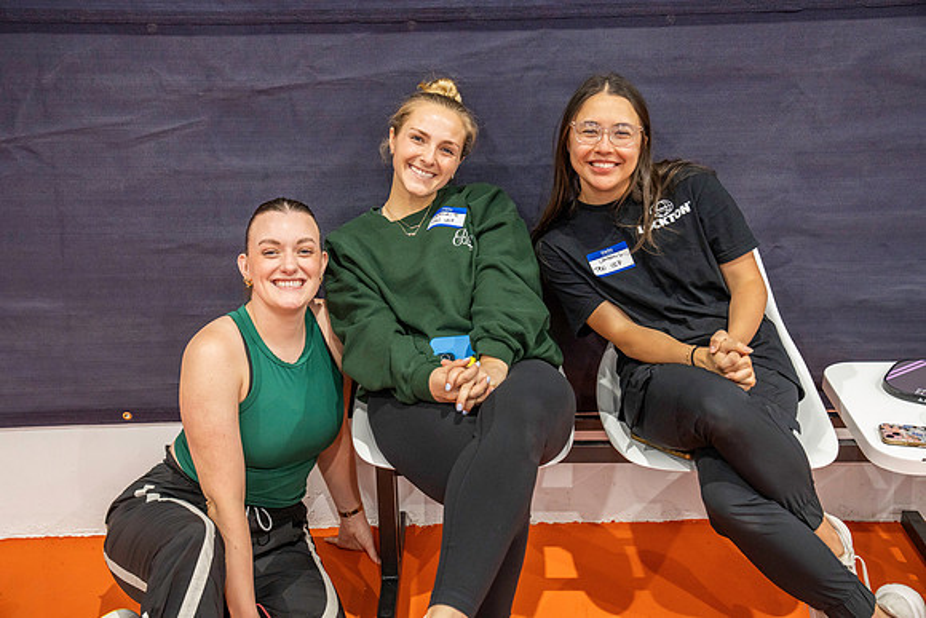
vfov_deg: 27.5
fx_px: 1261
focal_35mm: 49
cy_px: 309
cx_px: 463
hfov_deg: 40.3
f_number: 4
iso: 4000
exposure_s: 1/160
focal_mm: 49
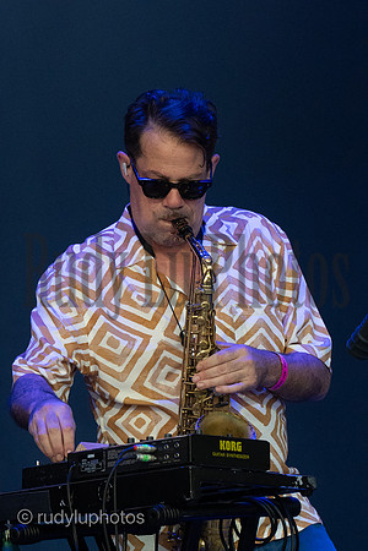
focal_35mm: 300
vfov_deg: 6.9
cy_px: 276
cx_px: 184
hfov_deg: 4.6
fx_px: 4600
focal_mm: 200
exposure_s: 1/320
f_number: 8
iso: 6400
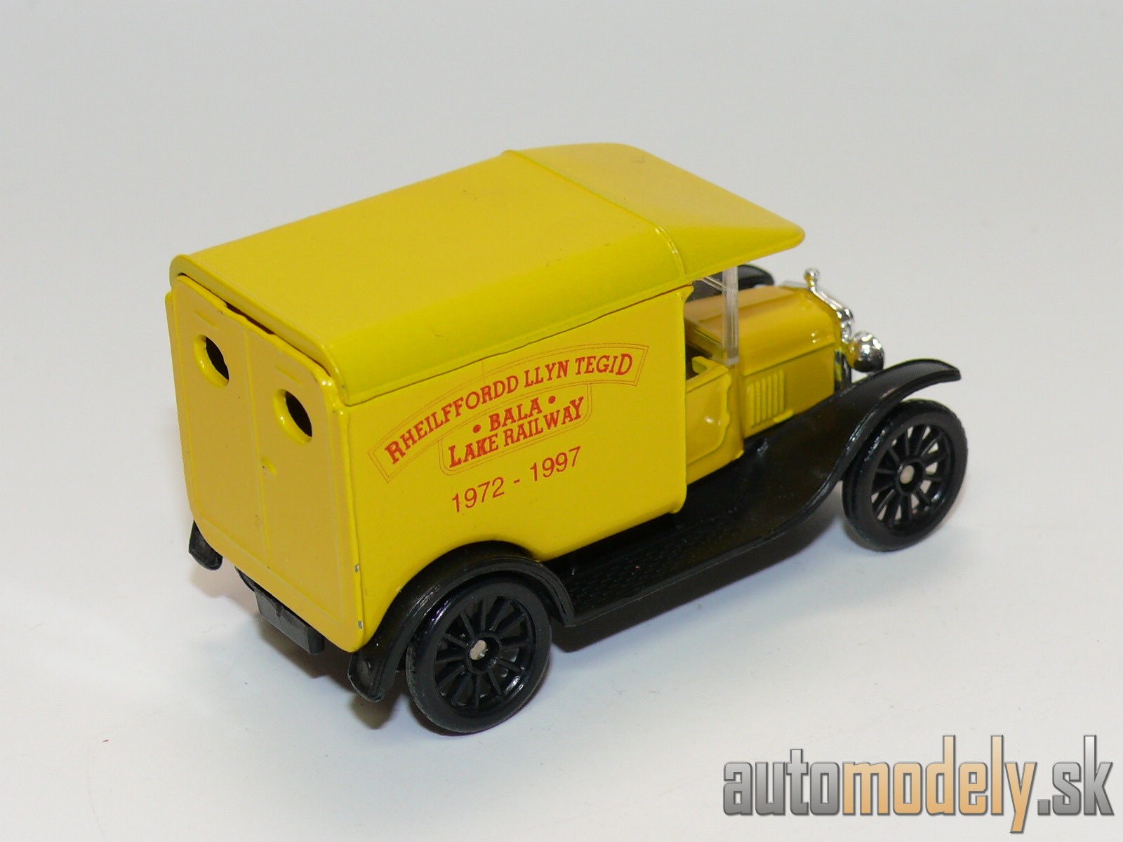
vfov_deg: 15.6
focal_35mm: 95
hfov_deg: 20.7
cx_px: 562
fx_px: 3082
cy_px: 421
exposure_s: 1/30
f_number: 4
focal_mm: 12.9
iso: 100
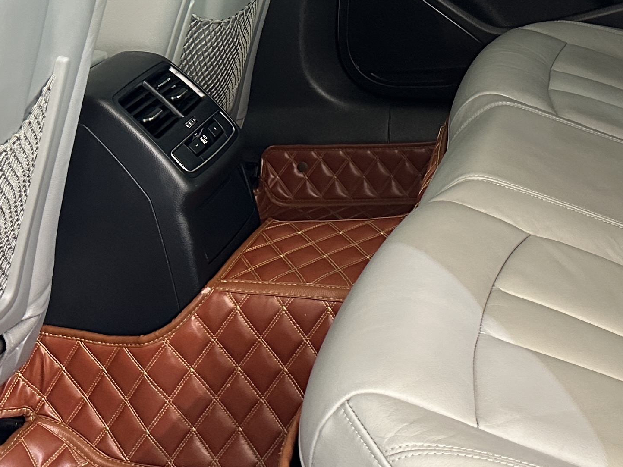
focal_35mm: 67
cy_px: 20
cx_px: 522
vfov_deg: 21.3
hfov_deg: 28.2
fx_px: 1206
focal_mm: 6.86
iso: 640
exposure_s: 1/60
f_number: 1.78
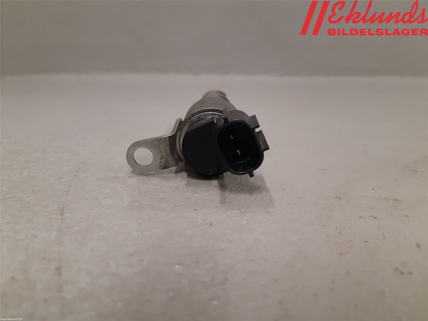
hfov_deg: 67.3
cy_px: 160
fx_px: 321
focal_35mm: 26
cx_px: 214
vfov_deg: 53.1
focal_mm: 3.93
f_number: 1.7
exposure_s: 1/50
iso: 160
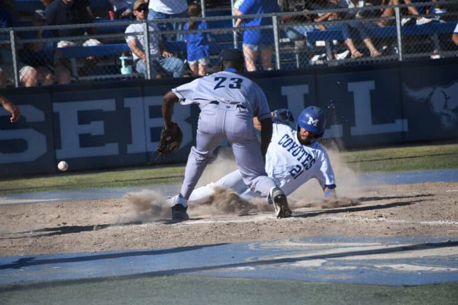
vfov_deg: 4.6
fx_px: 3816
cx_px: 229
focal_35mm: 300
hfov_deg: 6.9
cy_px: 152
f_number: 6.3
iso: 800
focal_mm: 200
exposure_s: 1/4000
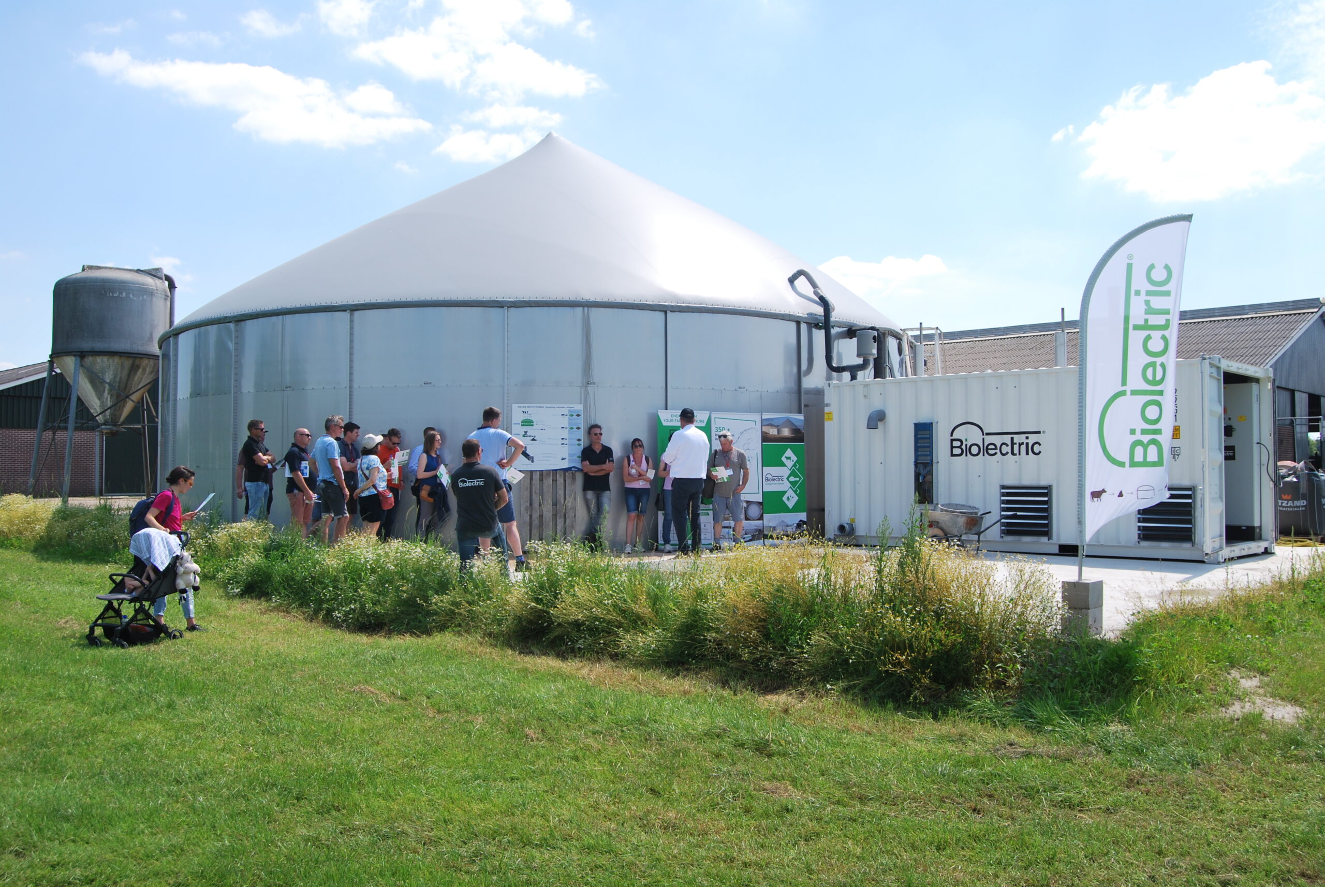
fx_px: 1106
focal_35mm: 30
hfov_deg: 61.9
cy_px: 444
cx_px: 662
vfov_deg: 43.7
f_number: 8
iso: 100
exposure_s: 1/250
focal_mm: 20
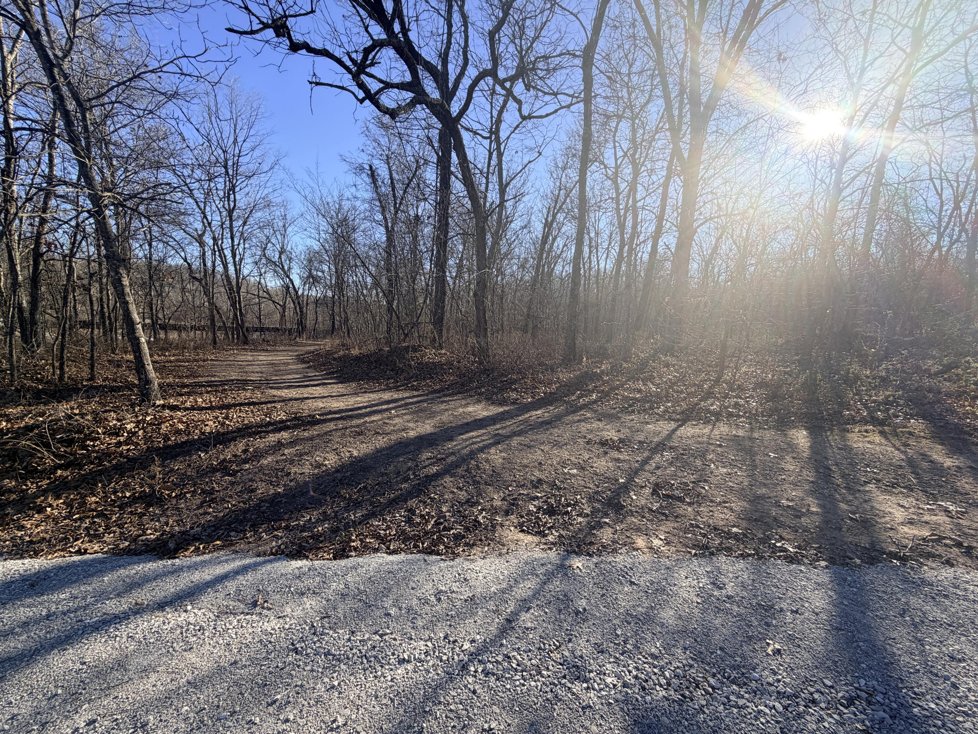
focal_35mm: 14
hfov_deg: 102.1
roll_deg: -2.8
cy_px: 367
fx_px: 396
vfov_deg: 85.7
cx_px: 489
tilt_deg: -5.7
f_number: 2.2
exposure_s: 1/751
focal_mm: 2.22
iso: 40
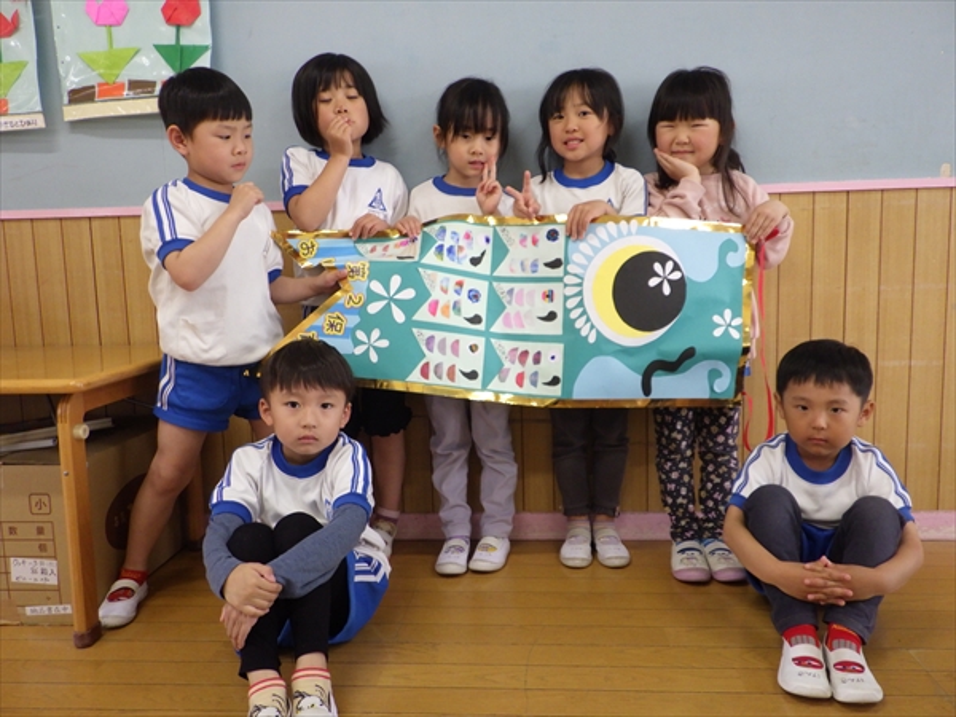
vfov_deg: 49.7
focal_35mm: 28
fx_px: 773
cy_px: 358
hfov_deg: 63.4
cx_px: 478
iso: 320
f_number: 3.5
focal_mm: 5
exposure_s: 1/40
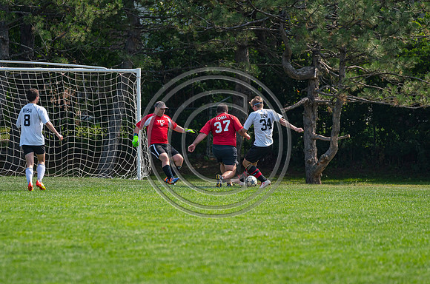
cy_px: 140
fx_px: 4366
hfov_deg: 5.6
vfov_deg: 3.7
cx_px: 203
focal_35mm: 366
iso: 400
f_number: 2.8
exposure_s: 1/4000
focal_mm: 200
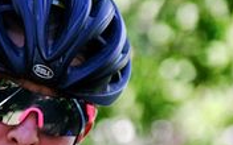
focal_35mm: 749
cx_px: -123
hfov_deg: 2.8
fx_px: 4756
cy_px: 307
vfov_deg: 1.7
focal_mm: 83.8
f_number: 2.8
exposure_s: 1/1000
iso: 500
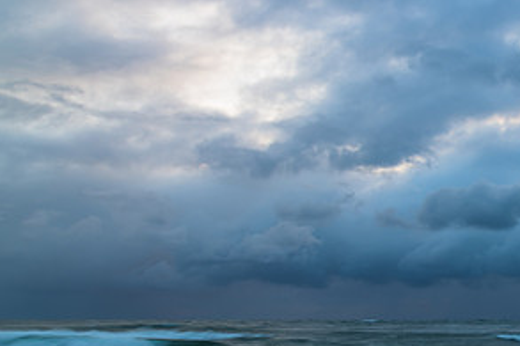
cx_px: 500
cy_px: 216
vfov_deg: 27.9
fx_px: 693
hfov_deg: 37.5
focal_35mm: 48
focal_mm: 24
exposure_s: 1
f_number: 13
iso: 31
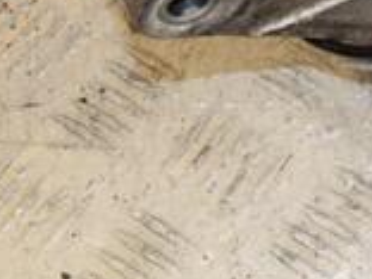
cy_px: -93
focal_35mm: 177
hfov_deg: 10.4
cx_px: 706
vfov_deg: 8.3
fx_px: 1902
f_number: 8
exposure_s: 1/200
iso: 800
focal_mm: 32
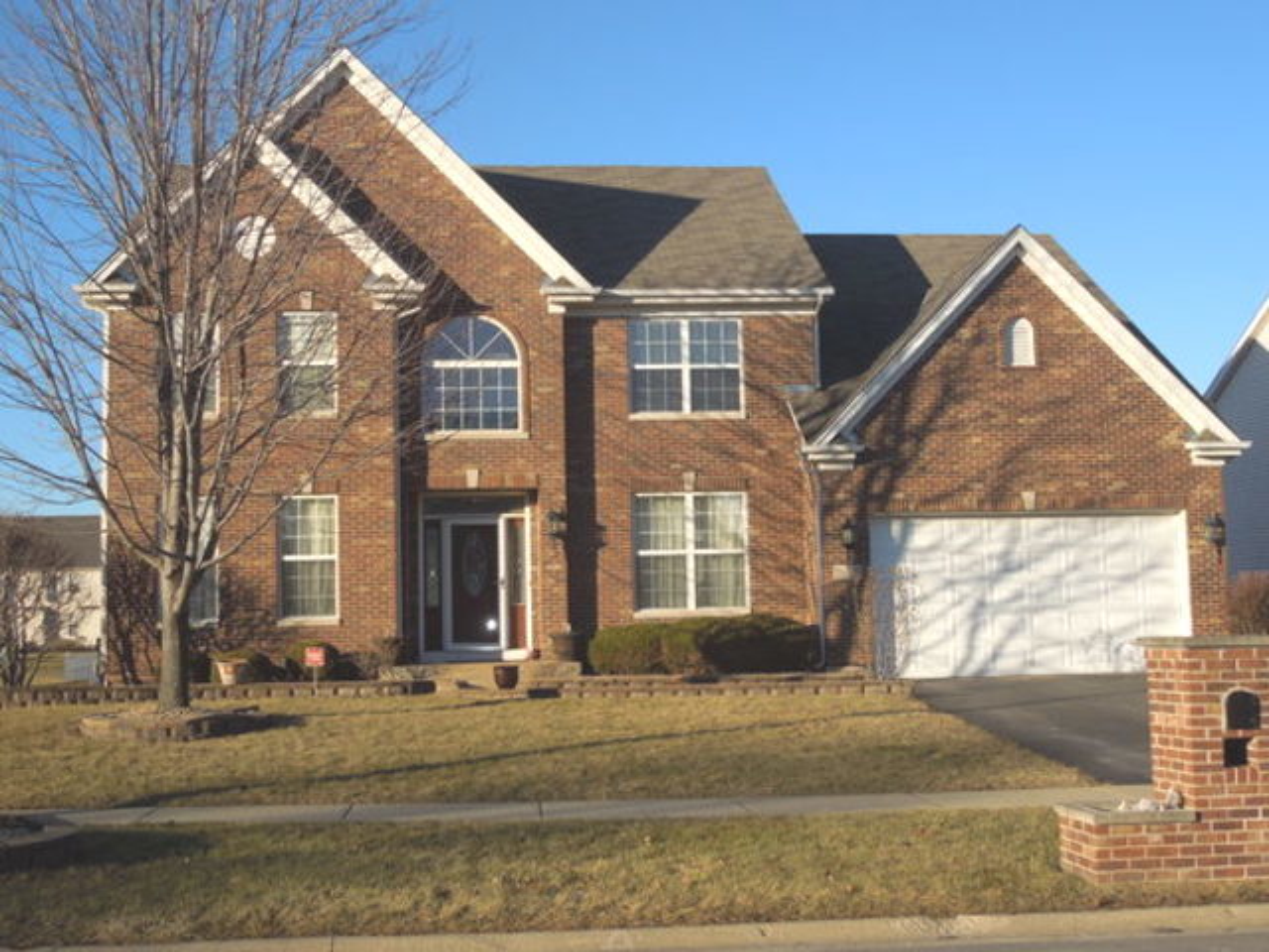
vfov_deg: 36.8
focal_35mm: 39
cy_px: 476
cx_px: 634
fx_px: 1430
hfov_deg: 47.9
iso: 100
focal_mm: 7
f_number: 3.8
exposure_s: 1/800
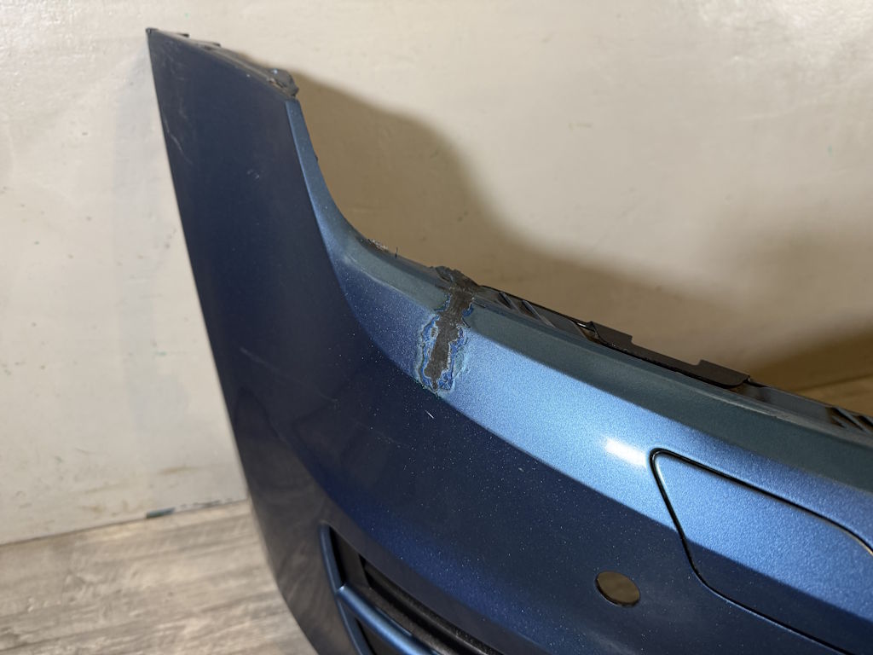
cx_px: 436
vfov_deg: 56.8
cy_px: 328
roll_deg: +0.3
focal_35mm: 24
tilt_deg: -26.9
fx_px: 605
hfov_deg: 71.6
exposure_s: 1/50
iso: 160
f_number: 1.78
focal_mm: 6.76
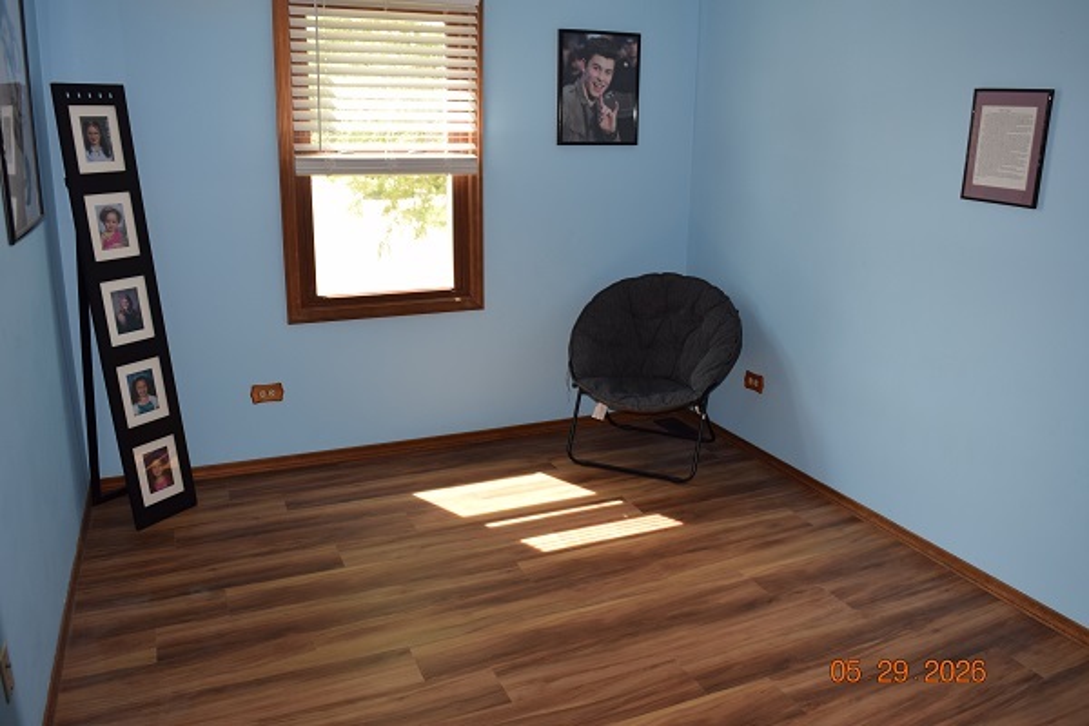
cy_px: 363
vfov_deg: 47.9
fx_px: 817
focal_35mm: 27
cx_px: 544
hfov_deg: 67.4
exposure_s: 1/125
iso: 400
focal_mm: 18
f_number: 5.6
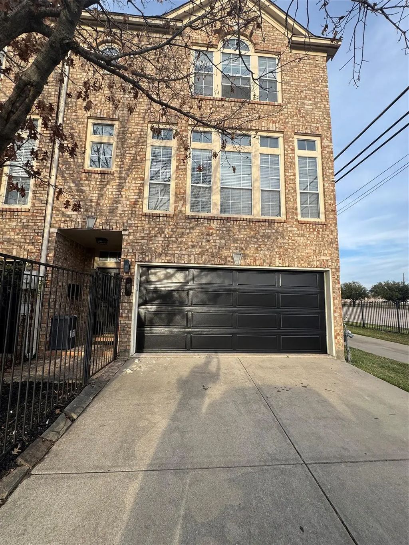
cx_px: 204
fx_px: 221
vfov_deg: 102.1
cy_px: 272
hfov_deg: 85.7
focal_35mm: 14
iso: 40
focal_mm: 2.22
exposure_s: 1/561
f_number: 2.2
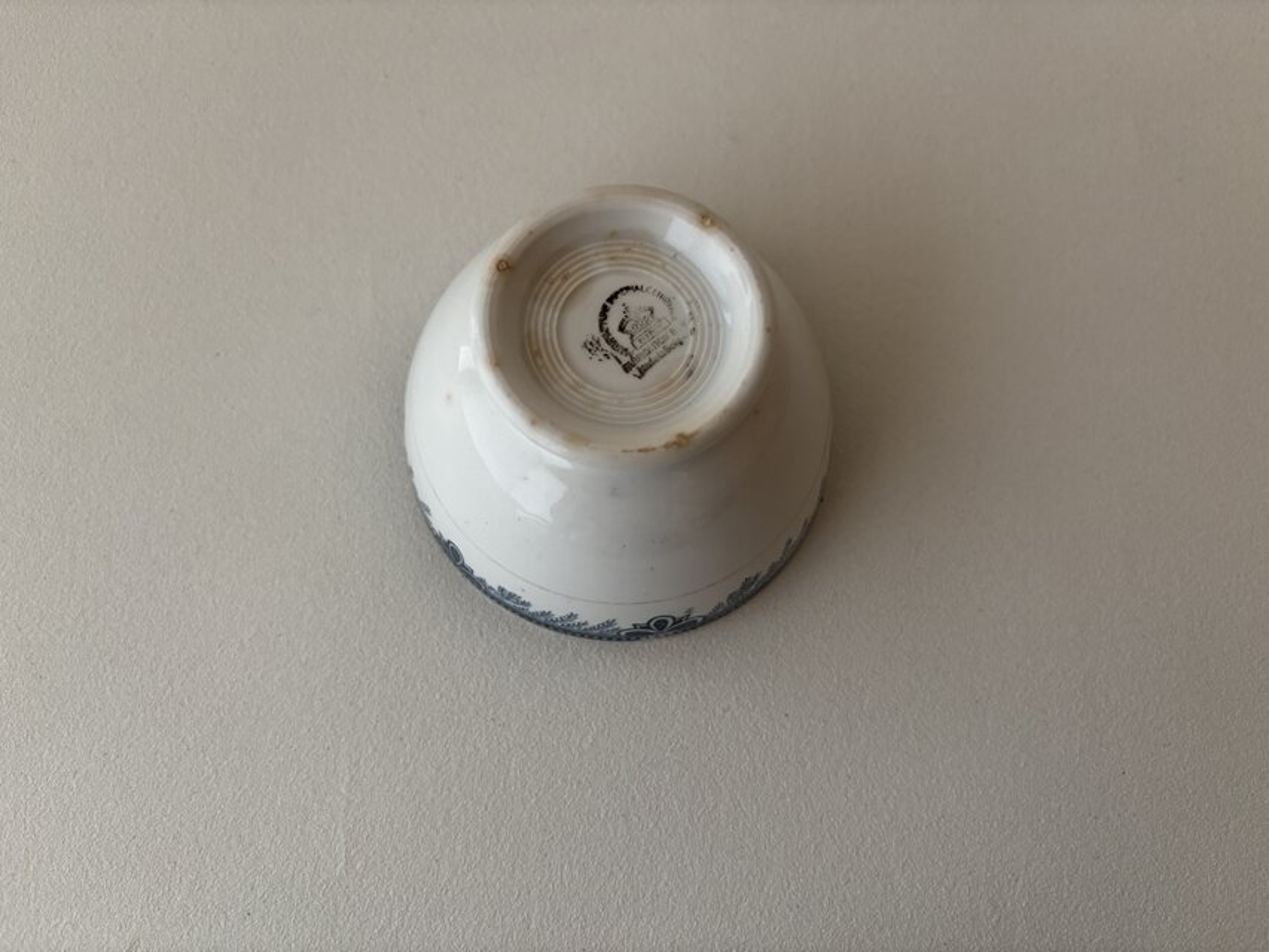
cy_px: 476
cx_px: 634
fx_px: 953
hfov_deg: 67.3
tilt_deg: -74.9
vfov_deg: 53.1
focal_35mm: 26
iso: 200
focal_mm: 5.96
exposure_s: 1/60
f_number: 1.6
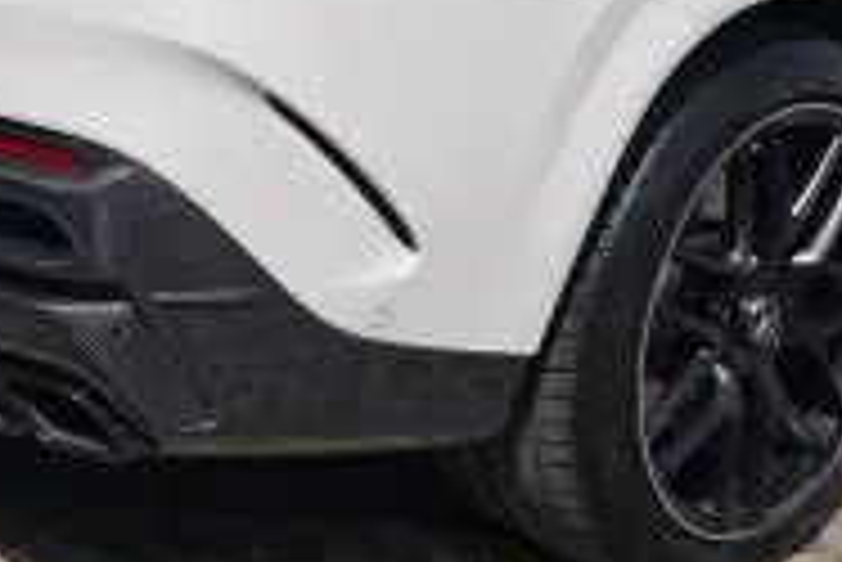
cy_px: 144
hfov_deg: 28.2
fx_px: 1638
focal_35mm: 70
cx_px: 162
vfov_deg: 19.4
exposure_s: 1/4775
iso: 50
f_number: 1.4
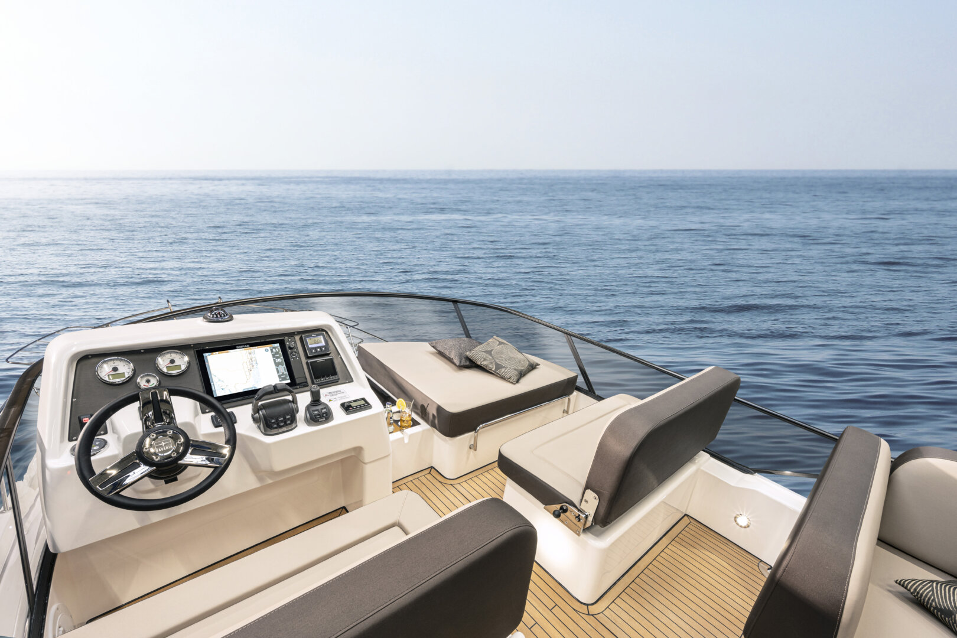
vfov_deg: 81.2
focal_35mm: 14
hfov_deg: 104.3
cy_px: 319
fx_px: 372
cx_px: 478
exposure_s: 1/2
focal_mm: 14
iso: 100
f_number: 13
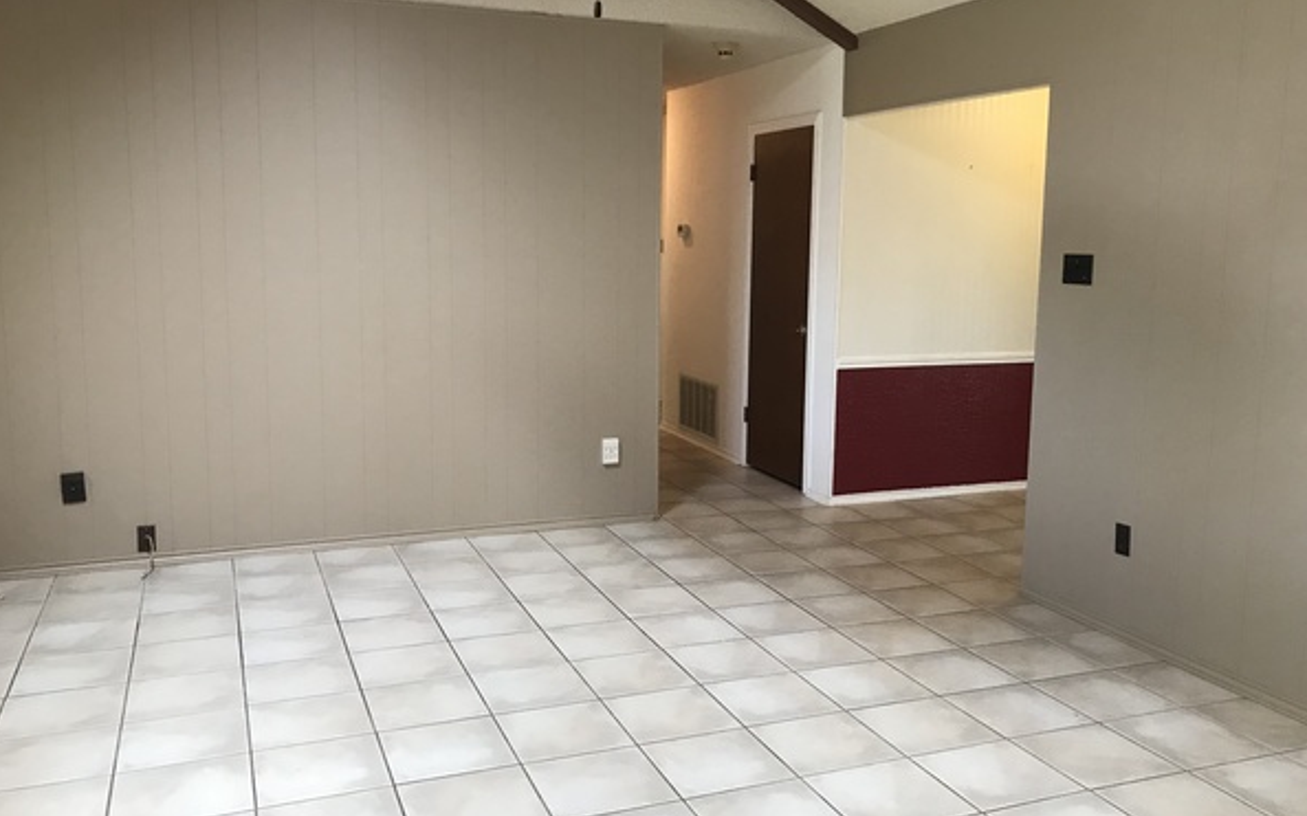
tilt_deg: -7.3
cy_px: 396
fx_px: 1140
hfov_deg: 59.6
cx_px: 691
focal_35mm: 32
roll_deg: -0.5
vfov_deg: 39.4
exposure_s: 1/20
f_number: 1.8
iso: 40
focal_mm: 3.99
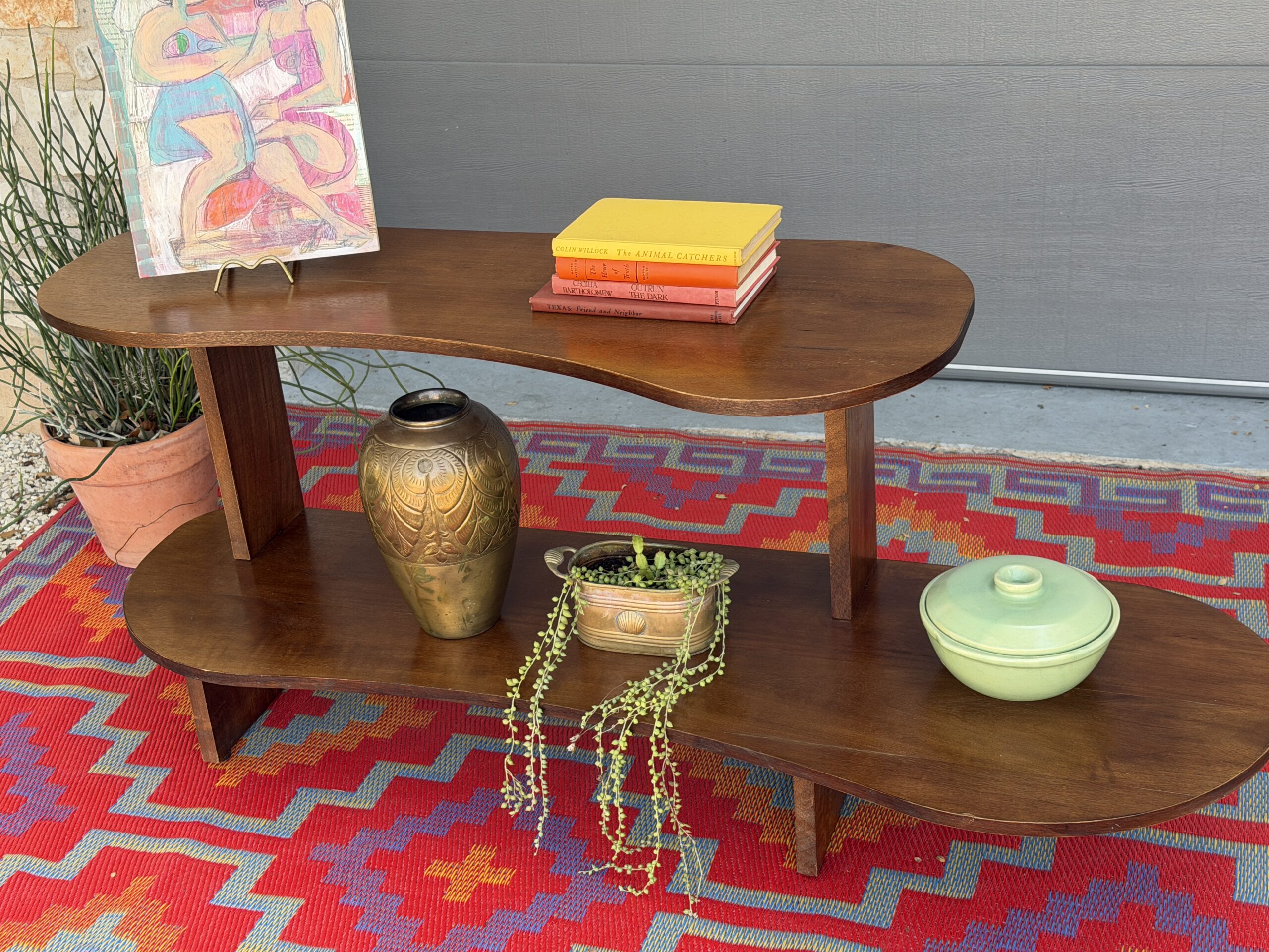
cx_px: 634
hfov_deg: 39.7
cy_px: 476
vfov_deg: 30.3
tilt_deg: -23.5
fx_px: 1760
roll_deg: +4.7
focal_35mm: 48
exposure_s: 1/170
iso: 64
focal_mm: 6.76
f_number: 1.78
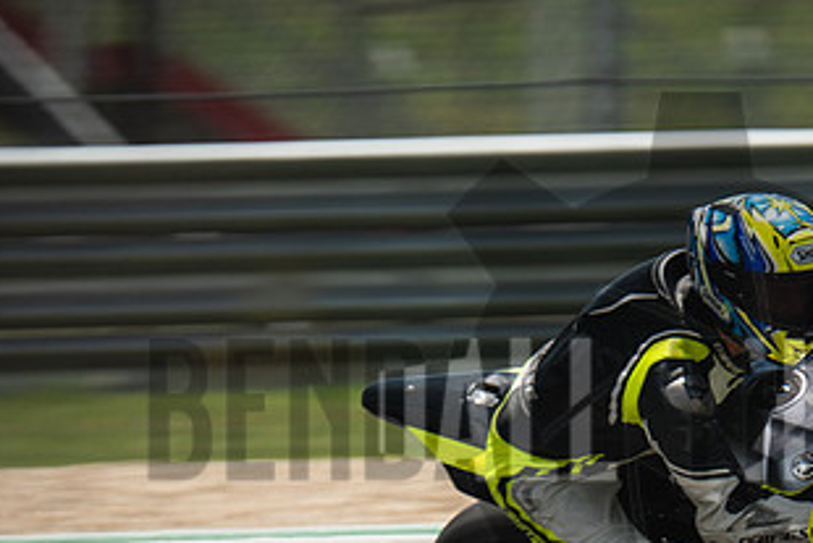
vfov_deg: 1.2
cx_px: 700
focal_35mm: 1121
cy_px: 413
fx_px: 25327
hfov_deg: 1.8
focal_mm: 400
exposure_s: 1/250
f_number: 8
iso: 160
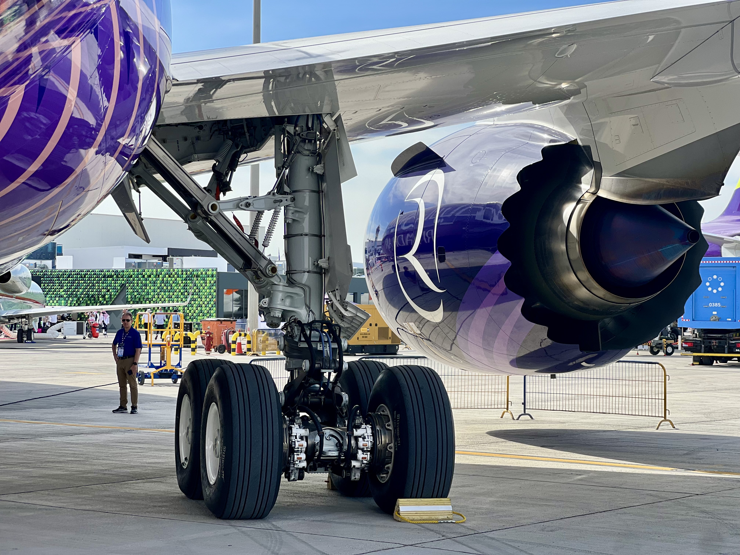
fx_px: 1646
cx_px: 370
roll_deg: +0.4
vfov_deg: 19.1
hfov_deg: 25.3
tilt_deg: +1.7
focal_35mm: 77
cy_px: 278
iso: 32
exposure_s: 1/405
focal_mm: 9
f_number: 2.8
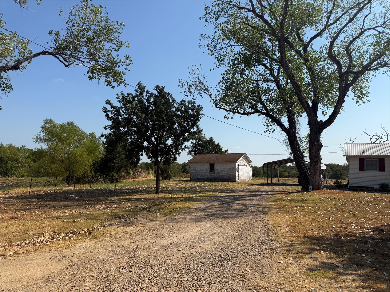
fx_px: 270
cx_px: 195
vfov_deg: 56.8
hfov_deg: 71.6
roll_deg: -1.8
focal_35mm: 24
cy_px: 146
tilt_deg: +5.9
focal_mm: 6.76
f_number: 1.78
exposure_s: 1/6173
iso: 80
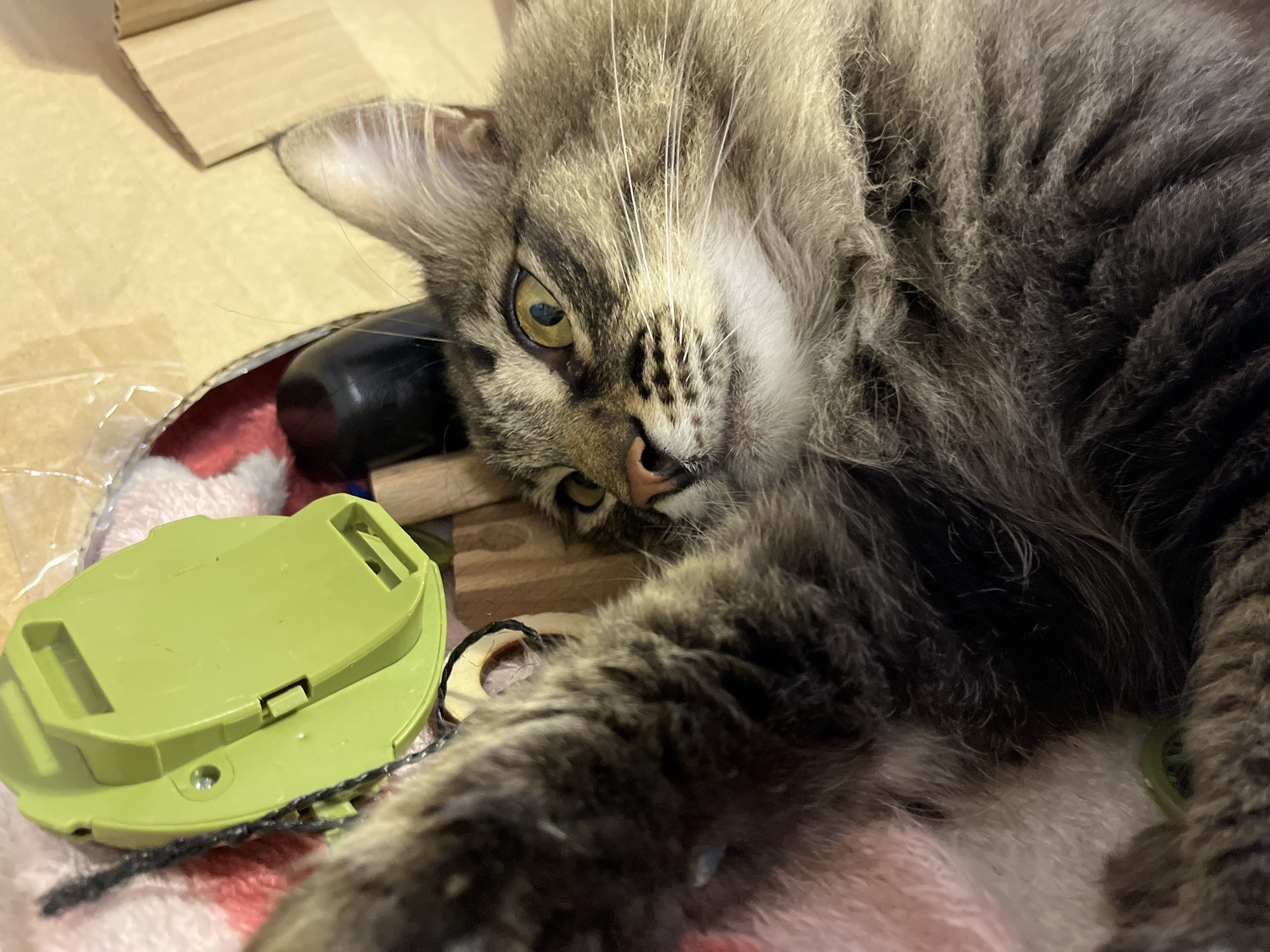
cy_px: 476
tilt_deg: -25.6
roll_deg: +4.4
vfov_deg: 53.1
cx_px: 635
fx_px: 954
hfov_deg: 67.3
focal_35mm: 26
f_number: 1.6
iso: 500
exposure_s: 1/33
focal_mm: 5.1
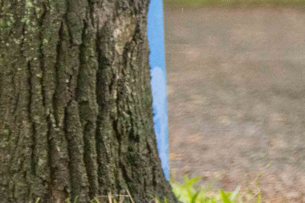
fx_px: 5492
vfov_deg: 2.1
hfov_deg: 3.1
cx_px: 942
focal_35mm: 648
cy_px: -158
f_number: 2.8
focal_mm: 102
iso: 2000
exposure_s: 1/1000
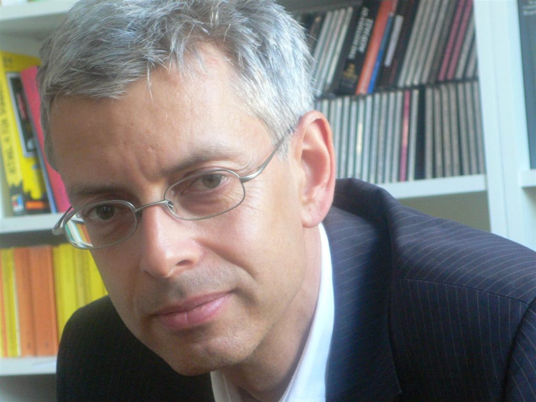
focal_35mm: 104
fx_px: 1610
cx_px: 268
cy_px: 201
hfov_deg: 18.9
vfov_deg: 14.2
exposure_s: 1/13
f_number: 4.5
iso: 200
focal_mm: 19.2
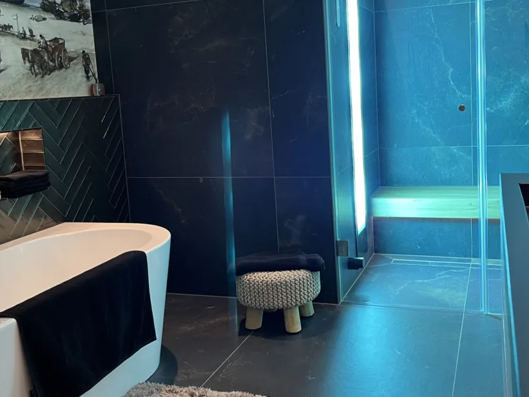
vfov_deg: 37.6
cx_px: 294
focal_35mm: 38
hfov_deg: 48.9
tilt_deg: -8.3
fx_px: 581
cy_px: 166
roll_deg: +3.3
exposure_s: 1/50
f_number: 1.6
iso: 64
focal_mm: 5.1
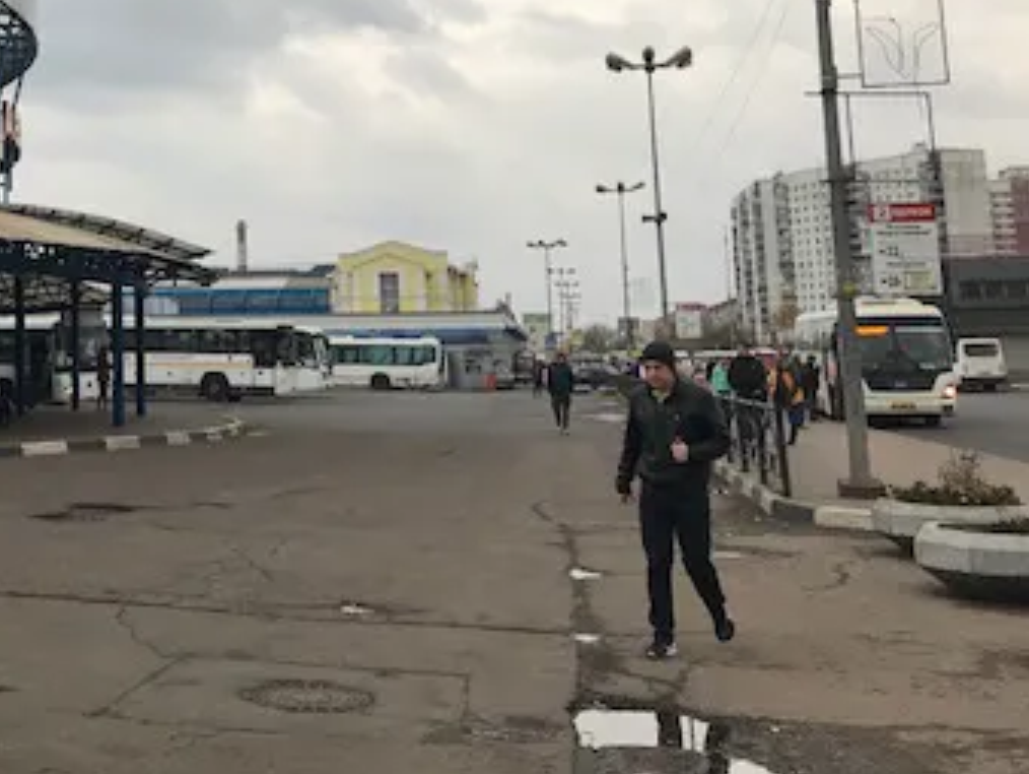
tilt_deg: +9.1
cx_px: 58
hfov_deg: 33.7
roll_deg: +1.5
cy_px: 155
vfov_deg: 27.0
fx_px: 1577
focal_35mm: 53
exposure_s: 1/515
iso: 20
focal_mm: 3.99
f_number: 1.8
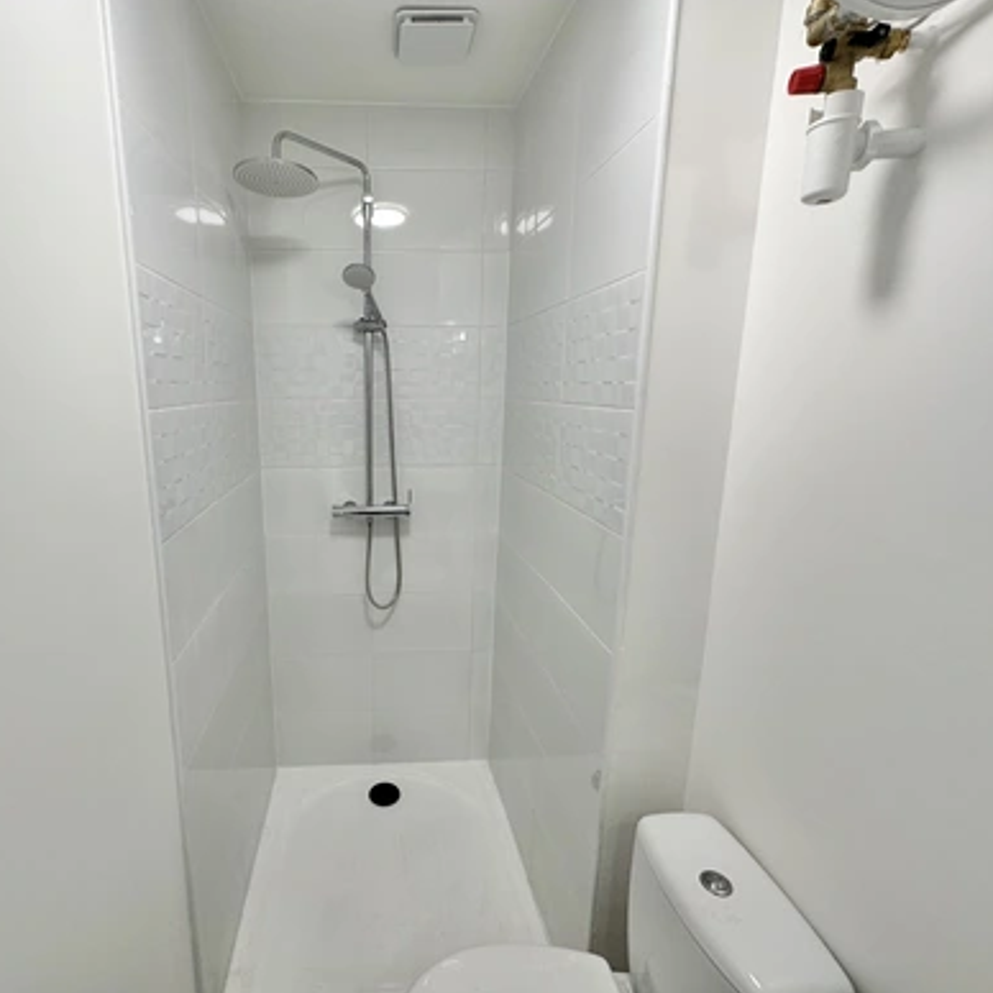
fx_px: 552
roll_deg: -0.2
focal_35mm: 17
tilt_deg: -11.1
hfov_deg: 83.0
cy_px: 502
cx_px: 401
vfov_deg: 84.0
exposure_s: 1/100
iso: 64
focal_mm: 2.22
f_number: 2.2
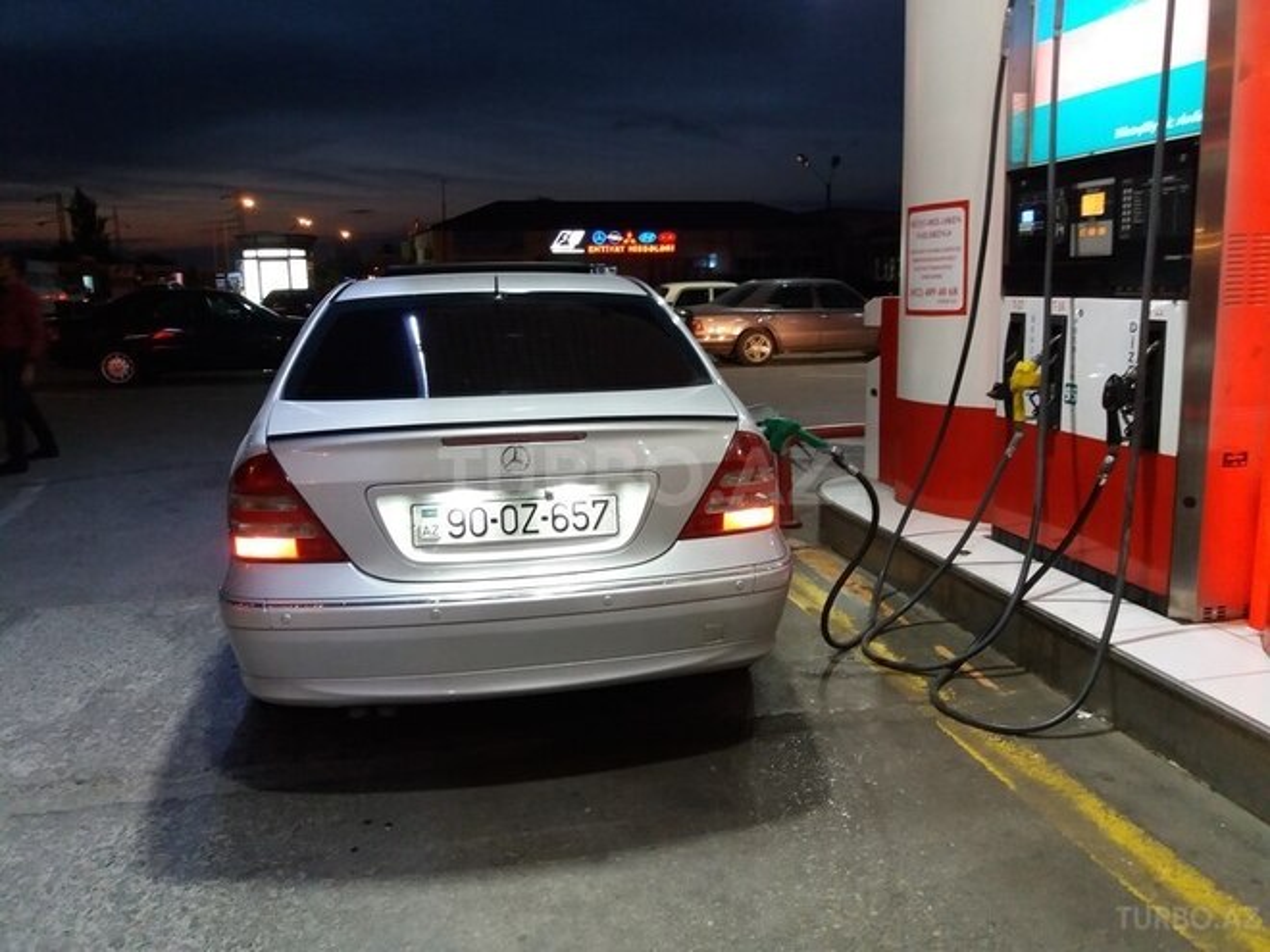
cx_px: 635
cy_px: 476
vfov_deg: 49.7
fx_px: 1027
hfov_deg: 63.4
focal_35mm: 28
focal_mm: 3.7
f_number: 1.9
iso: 200
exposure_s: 1/17
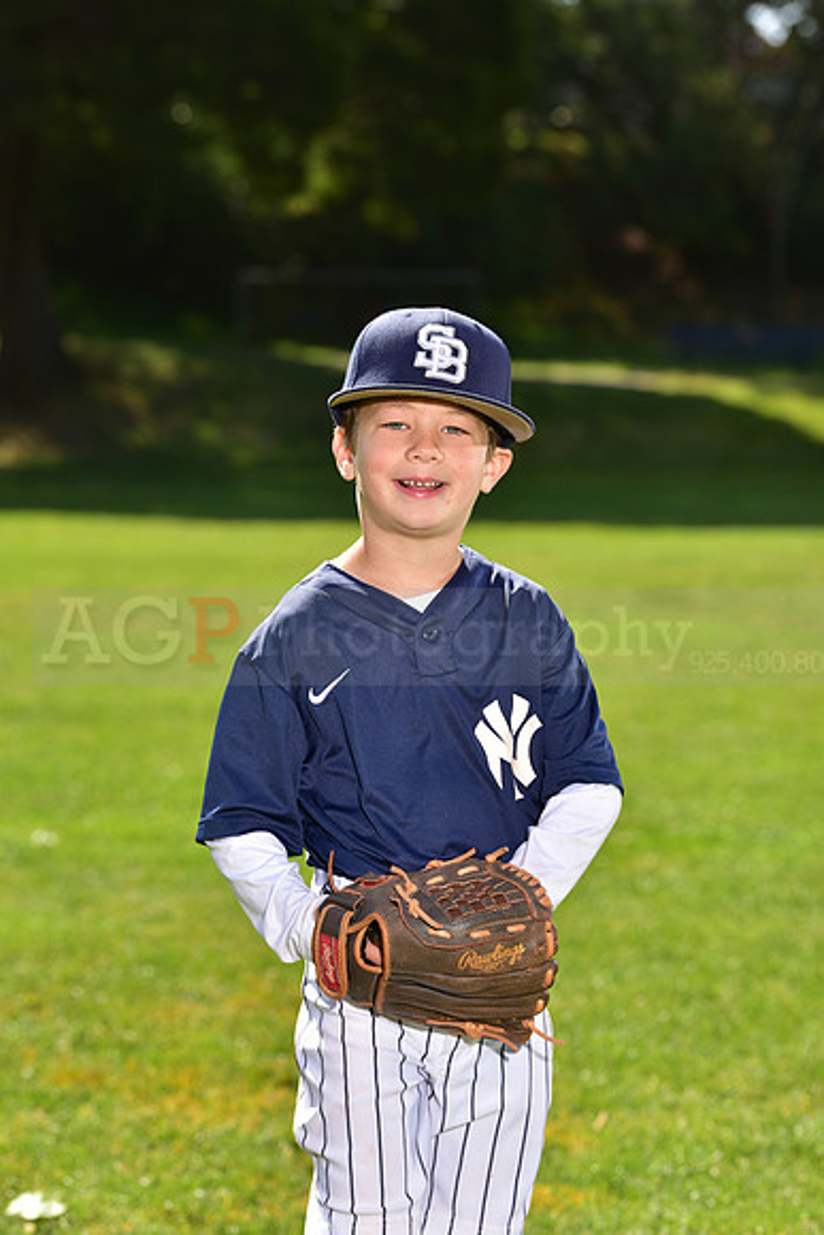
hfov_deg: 11.0
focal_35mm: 125
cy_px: 618
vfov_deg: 16.4
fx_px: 4289
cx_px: 412
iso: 100
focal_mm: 125
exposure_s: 1/250
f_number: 6.3
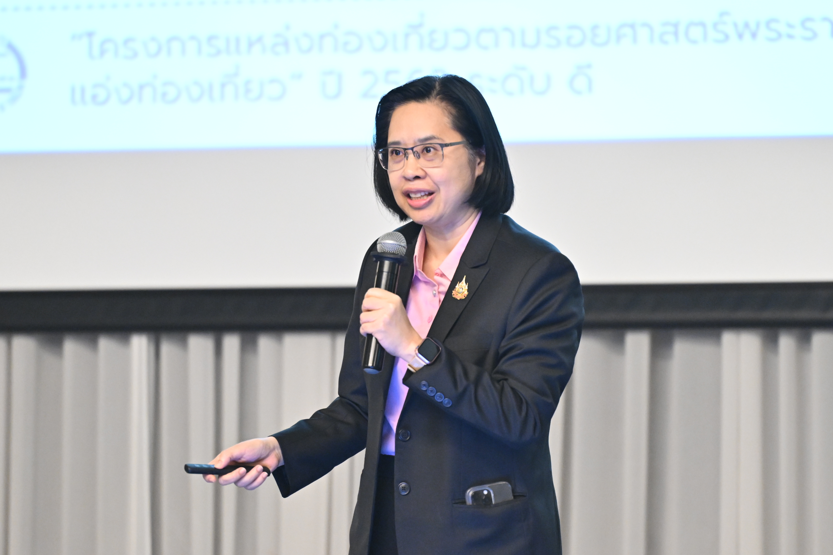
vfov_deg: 4.6
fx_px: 6941
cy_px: 278
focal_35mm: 300
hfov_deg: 6.9
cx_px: 416
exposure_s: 1/100
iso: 3200
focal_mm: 200
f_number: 2.8
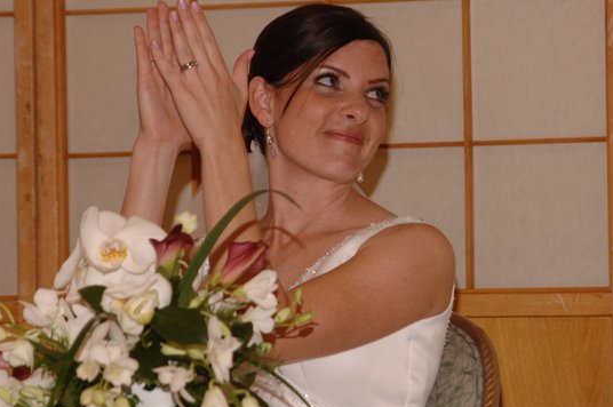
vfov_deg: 5.7
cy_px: 188
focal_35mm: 242
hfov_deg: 8.5
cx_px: 288
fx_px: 4109
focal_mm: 135
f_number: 6
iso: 400
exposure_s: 1/40
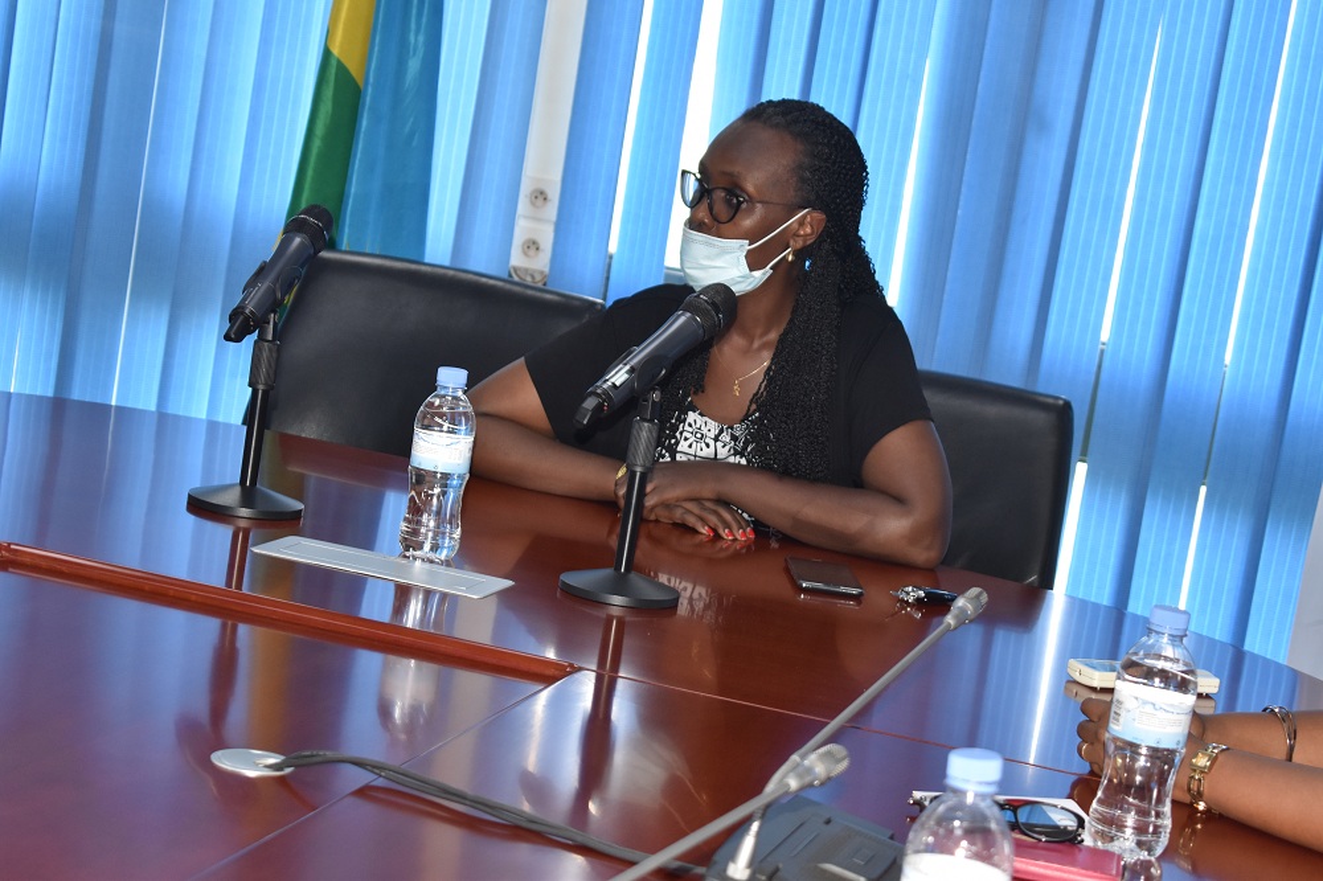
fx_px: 3031
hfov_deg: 24.6
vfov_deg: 16.5
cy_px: 440
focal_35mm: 82
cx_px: 662
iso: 800
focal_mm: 55
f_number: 5.6
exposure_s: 1/60
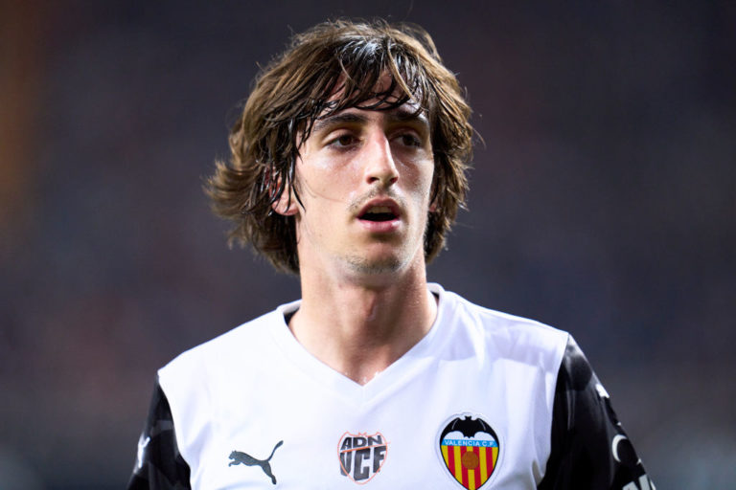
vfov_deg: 3.4
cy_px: 245
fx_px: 8177
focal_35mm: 400
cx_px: 368
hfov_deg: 5.2
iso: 2000
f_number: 2.8
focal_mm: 400
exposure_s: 1/1142
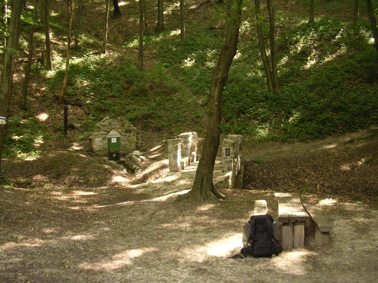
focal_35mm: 38
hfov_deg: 49.0
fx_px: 415
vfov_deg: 37.7
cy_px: 142
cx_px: 189
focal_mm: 5.8
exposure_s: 1/19.8
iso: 100
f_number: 2.8
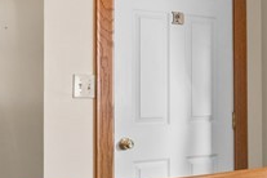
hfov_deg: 20.3
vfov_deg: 15.3
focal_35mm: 89
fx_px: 660
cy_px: 124
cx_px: 377
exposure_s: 1/2
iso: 400
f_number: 10
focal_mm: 17
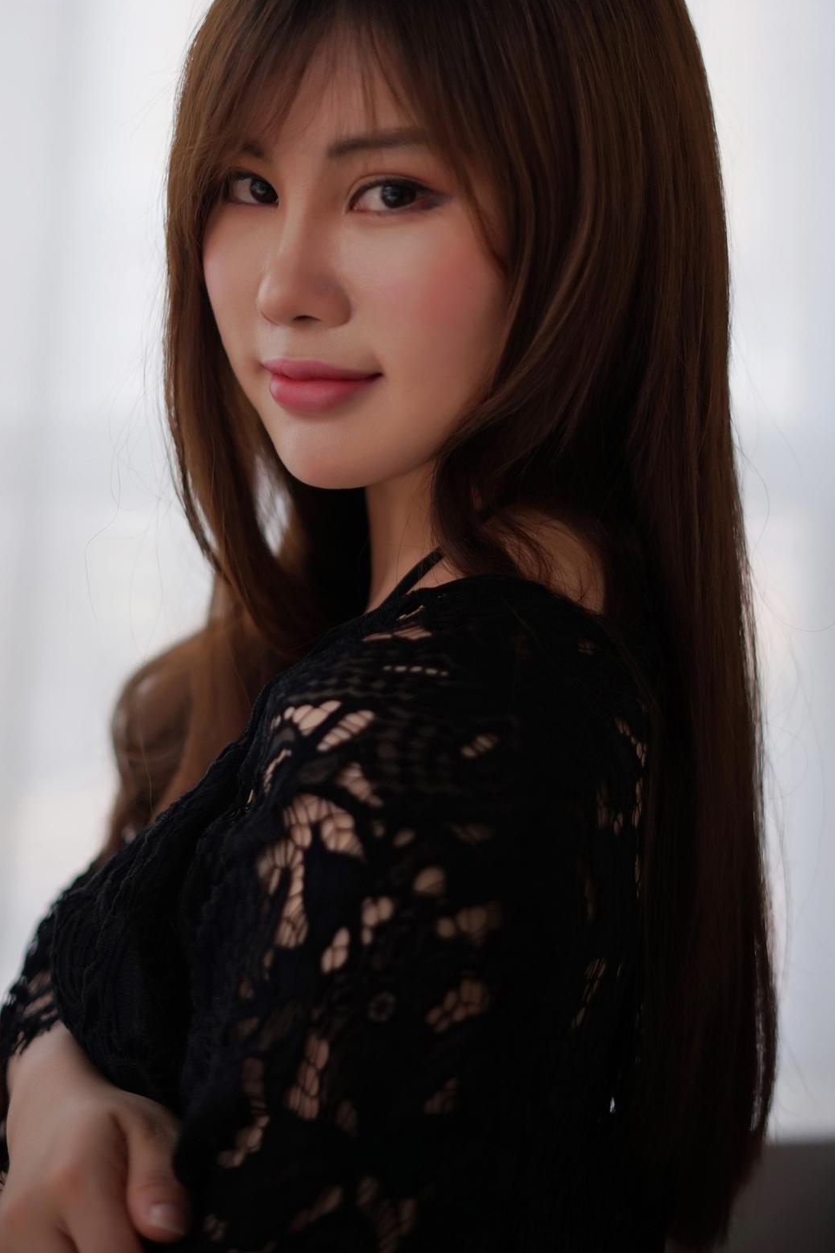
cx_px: 373
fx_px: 2401
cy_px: 400
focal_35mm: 69
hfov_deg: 19.7
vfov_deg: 29.0
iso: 250
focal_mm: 50
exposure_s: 1/800
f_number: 1.8
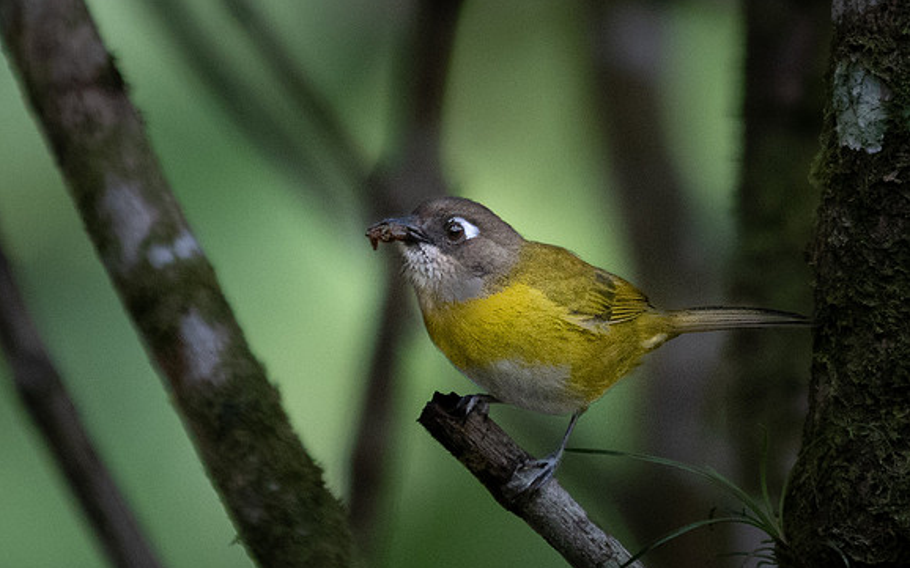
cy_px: 68
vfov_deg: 1.7
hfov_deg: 2.7
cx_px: 485
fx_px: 19440
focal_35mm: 784
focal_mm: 200
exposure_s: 1/1250
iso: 1600
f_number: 2.8
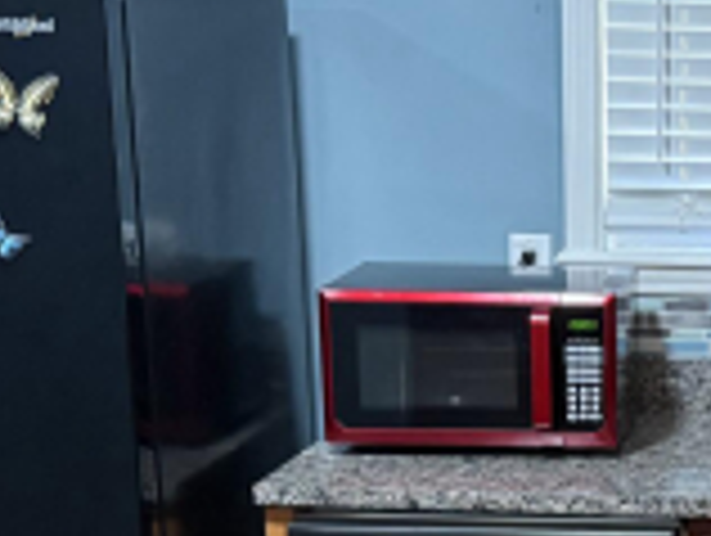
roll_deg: -0.6
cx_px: 884
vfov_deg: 14.6
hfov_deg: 18.3
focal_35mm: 101
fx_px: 2078
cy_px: 464
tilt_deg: -12.5
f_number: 1.78
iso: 500
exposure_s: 1/60
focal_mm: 6.76
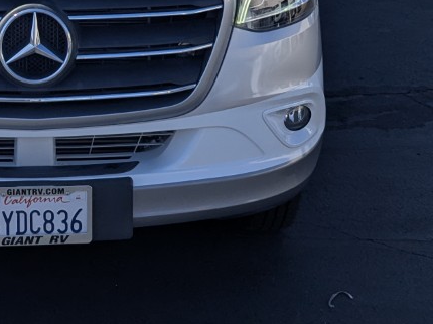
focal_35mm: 78
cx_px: 64
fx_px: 975
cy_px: -136
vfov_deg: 17.3
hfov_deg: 24.5
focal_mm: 6.81
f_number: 1.85
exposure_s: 1/4049
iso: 47
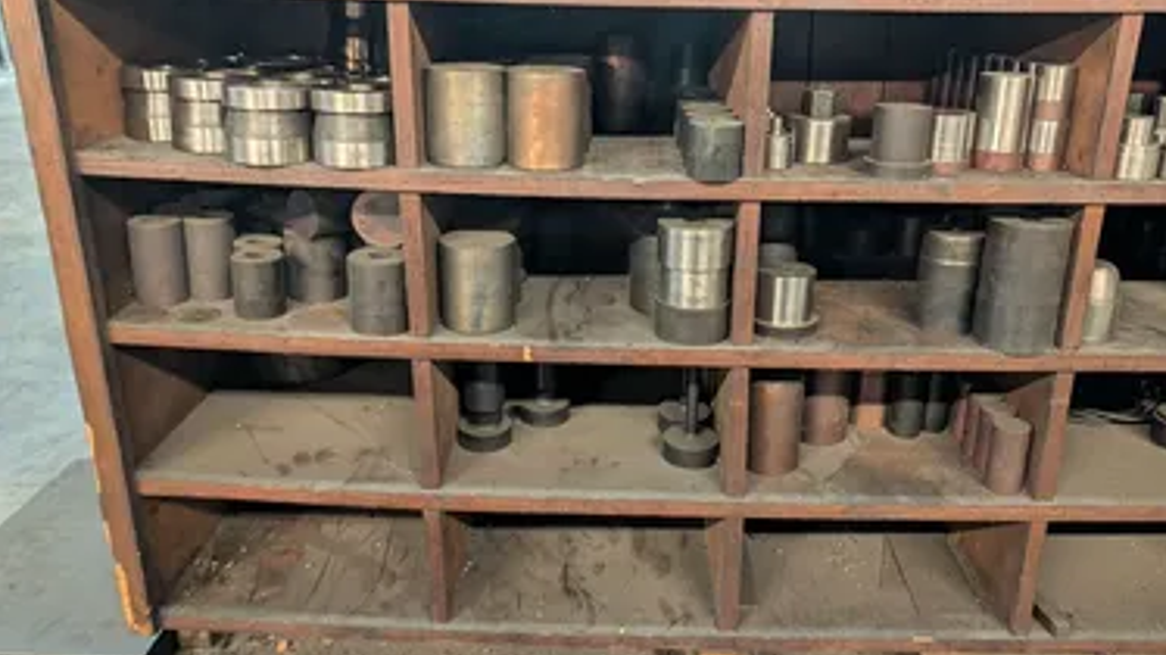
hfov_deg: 67.9
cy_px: 313
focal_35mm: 28
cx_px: 608
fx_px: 865
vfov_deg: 41.4
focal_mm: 6.9
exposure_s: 1/60
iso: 1129
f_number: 1.68
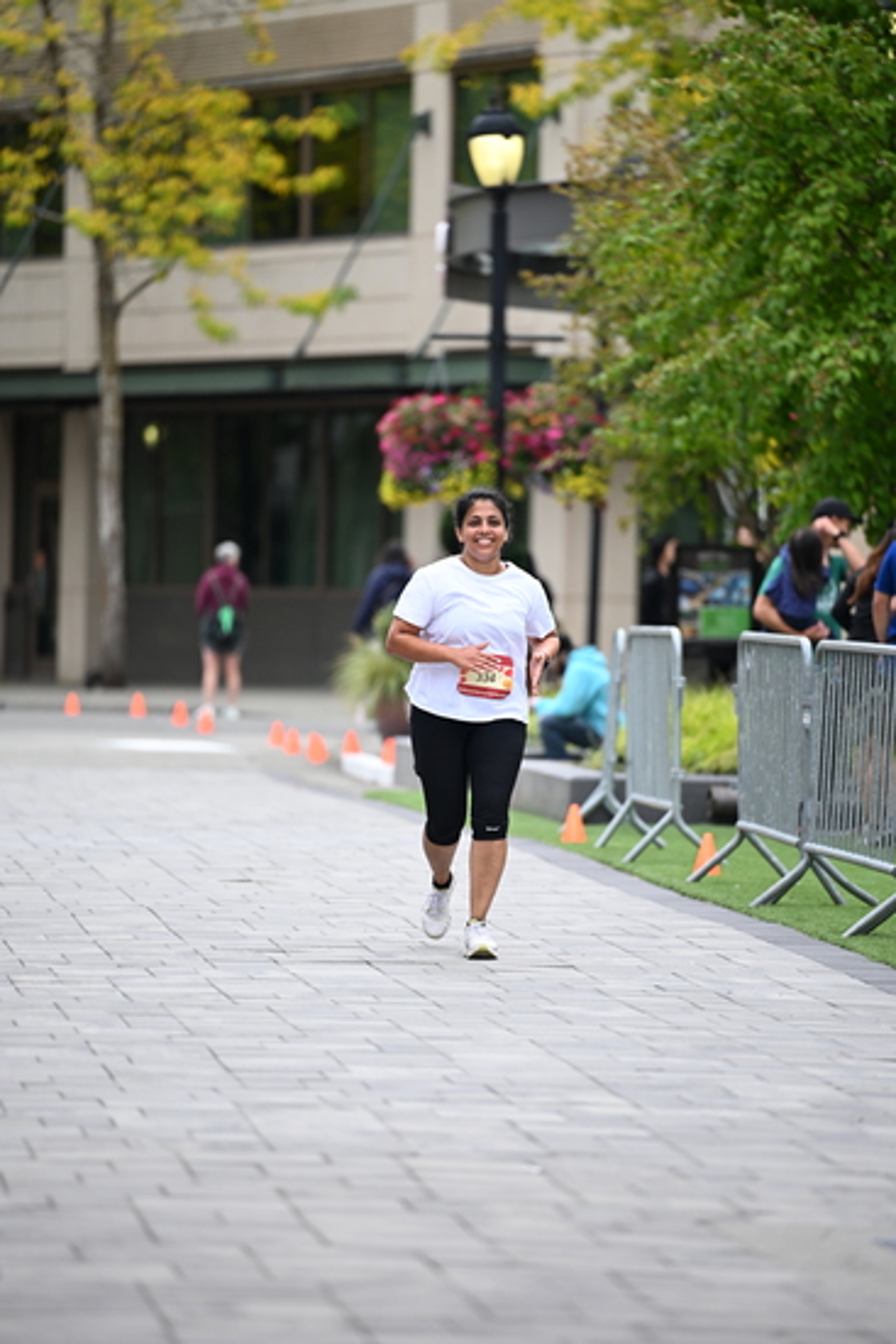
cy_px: 672
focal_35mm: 200
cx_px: 448
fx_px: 7461
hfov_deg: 6.9
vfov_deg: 10.3
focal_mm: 200
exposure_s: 1/2000
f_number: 2.8
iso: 640
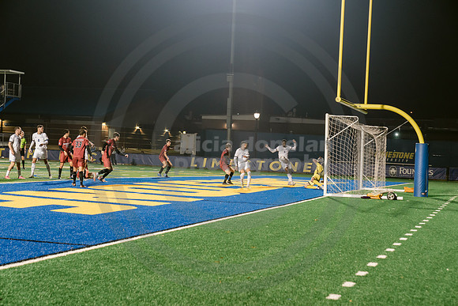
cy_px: 153
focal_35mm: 70
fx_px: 891
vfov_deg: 19.5
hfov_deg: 28.8
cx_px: 229
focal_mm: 70
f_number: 4.5
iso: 2500
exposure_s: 1/200
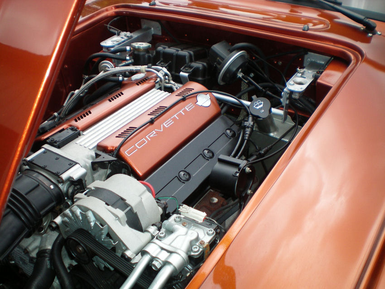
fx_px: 423
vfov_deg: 37.7
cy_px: 144
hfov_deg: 49.0
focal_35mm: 38
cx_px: 192
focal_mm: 6.3
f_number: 3.1
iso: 64
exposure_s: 1/125
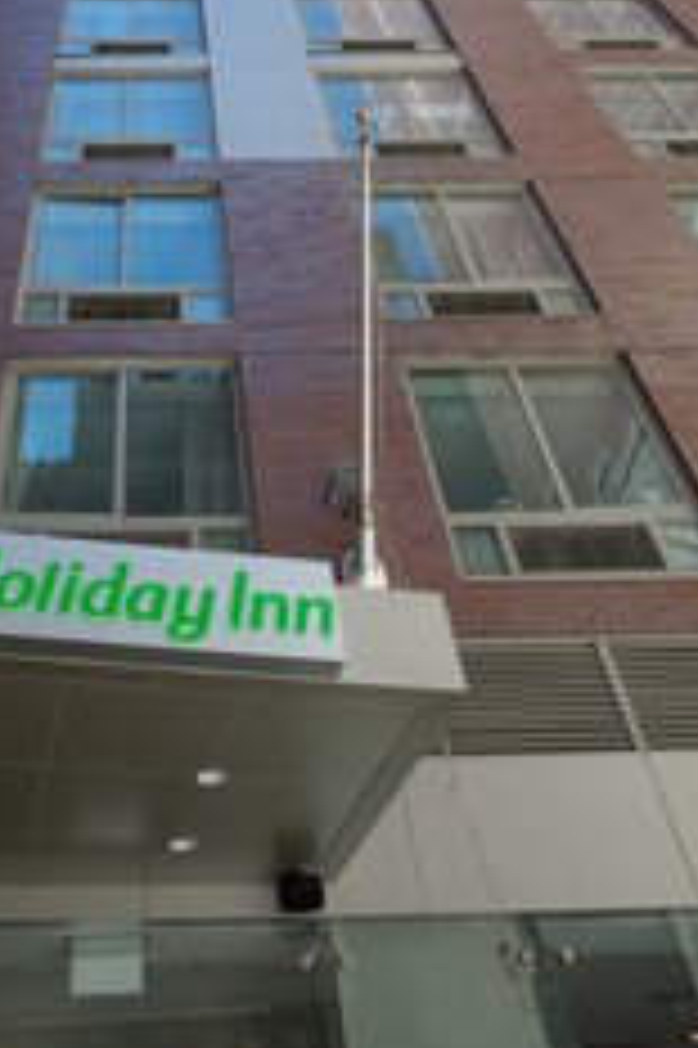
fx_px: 961
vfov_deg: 54.4
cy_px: 252
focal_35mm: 33
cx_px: 162
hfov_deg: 38.7
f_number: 11
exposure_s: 1/500
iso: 3200
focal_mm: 20
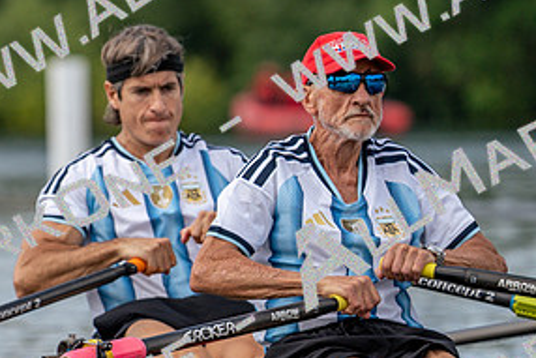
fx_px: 11648
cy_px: 134
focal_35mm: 782
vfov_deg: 1.8
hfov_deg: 2.6
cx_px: 135
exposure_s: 1/1600
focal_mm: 385
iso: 500
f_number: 6.3
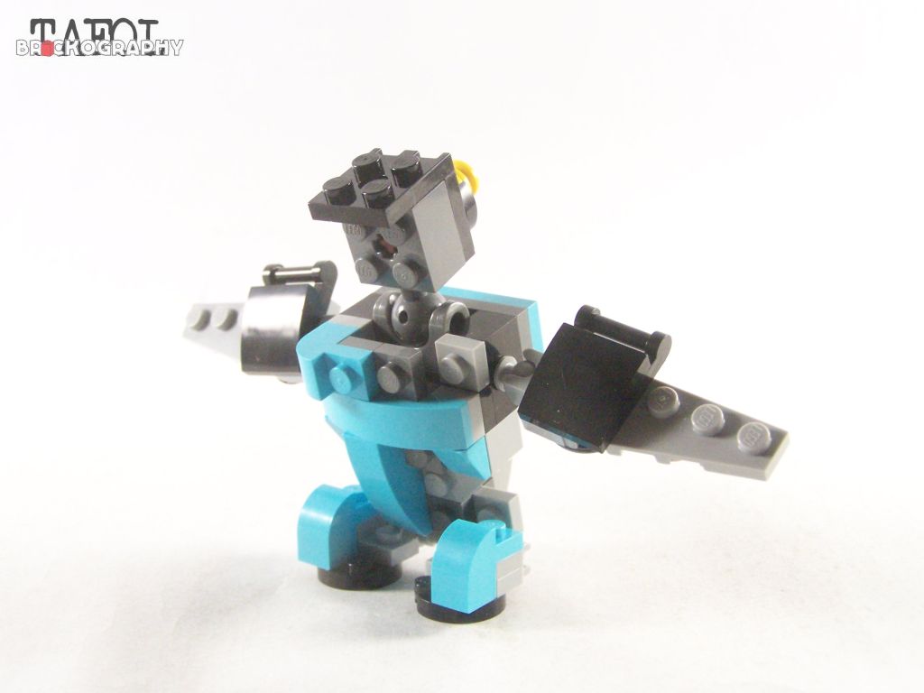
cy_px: 346
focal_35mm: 51
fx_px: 1361
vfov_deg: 28.6
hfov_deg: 37.5
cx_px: 462
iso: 400
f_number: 4
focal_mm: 8.5
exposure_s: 1/60
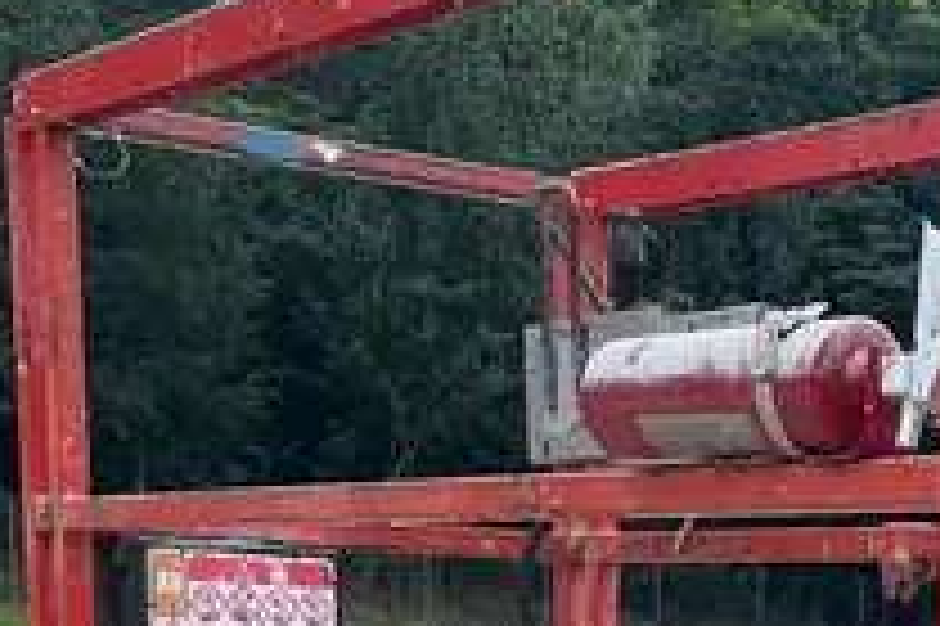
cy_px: 1155
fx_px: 2479
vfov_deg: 12.9
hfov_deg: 20.9
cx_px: 909
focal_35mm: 95
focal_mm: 5.1
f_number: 1.6
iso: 50
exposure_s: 1/1325
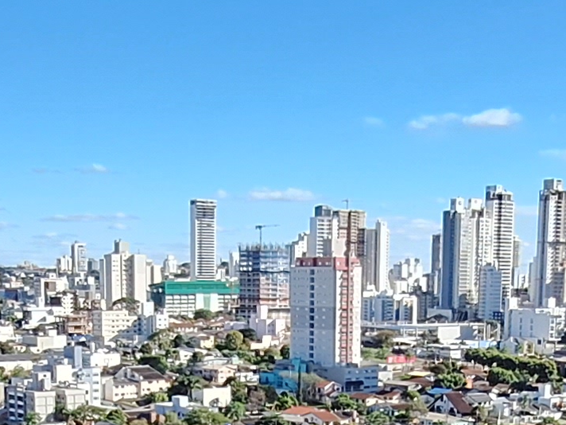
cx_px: 277
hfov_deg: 26.7
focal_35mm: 73
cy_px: 551
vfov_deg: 18.7
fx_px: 1194
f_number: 2.2
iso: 40
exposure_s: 1/1553
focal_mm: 1.74
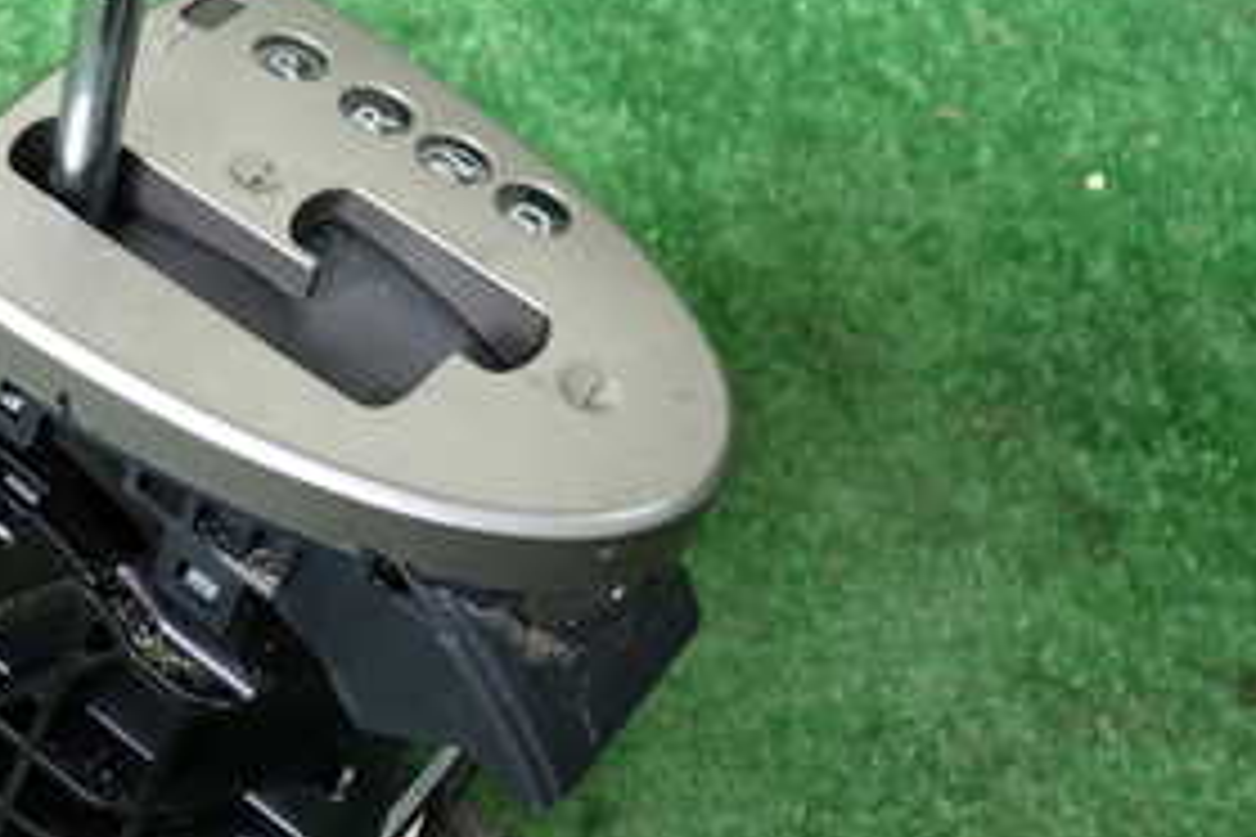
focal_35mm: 67
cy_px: 302
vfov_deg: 20.3
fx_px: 2337
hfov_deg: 29.1
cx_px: 176
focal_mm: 5.4
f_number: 2.3
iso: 200
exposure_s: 1/30
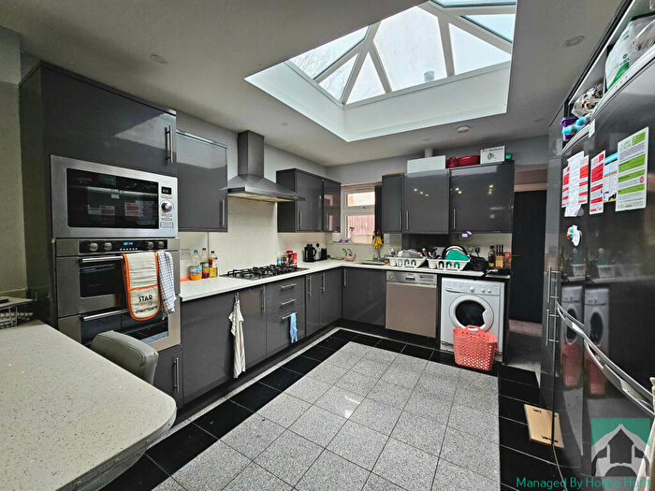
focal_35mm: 13
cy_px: 246
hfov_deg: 106.2
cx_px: 328
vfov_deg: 89.9
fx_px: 246
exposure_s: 1/50
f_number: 2.2
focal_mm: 2.2
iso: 125
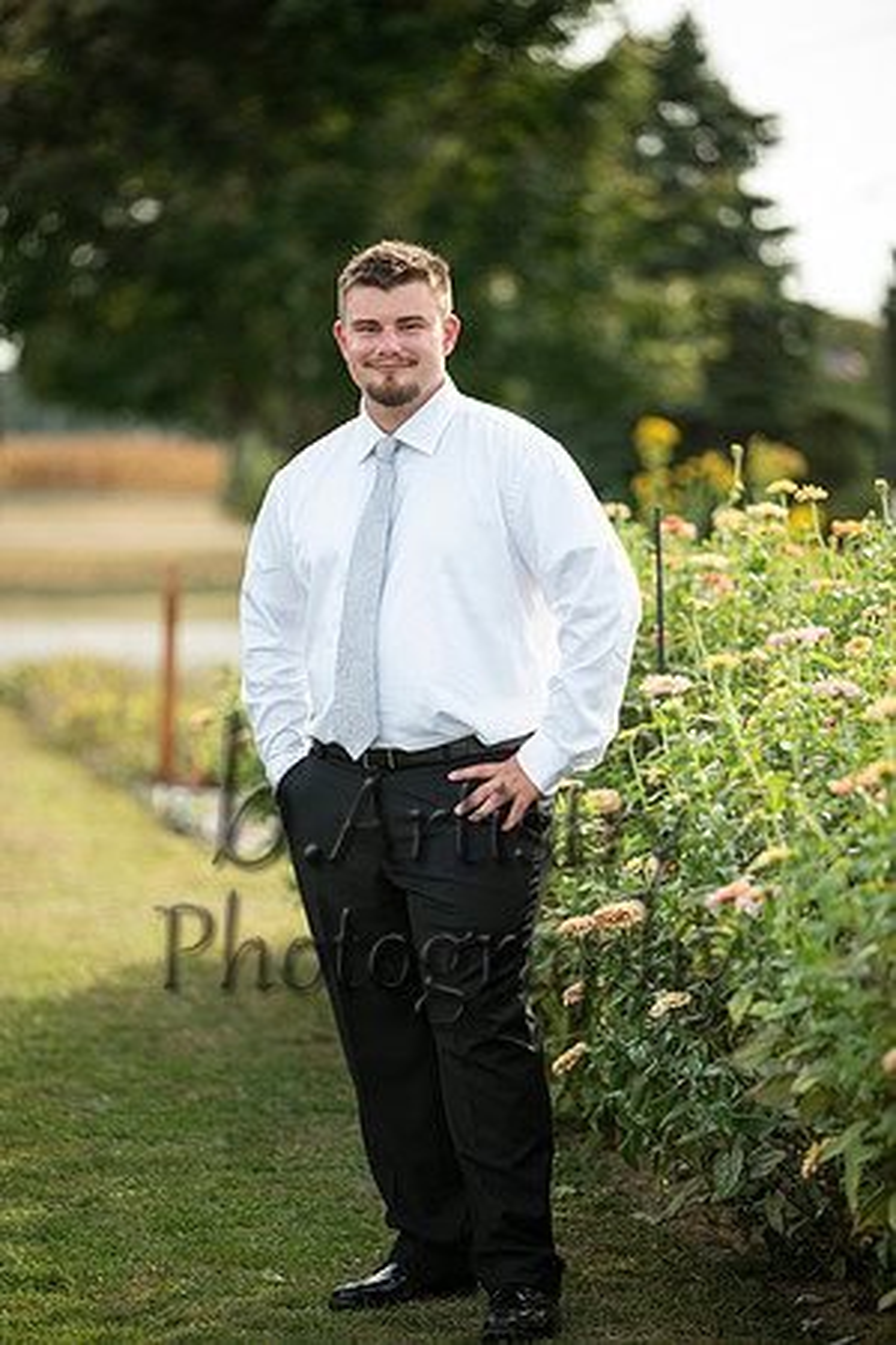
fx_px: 5786
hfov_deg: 8.9
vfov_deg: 13.2
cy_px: 672
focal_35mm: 155
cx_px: 448
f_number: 2.8
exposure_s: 1/400
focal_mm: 155
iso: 125
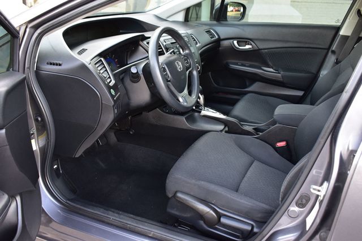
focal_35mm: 36
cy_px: 120
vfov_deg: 36.8
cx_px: 181
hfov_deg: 53.2
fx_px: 362
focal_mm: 24
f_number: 6.3
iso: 400
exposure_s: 1/20
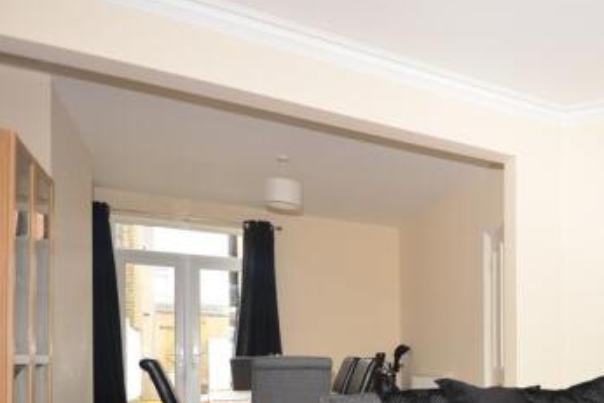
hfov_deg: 48.4
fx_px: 571
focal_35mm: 34
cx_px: 569
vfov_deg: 36.7
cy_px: 354
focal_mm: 12
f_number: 5.6
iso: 200
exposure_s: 1/5
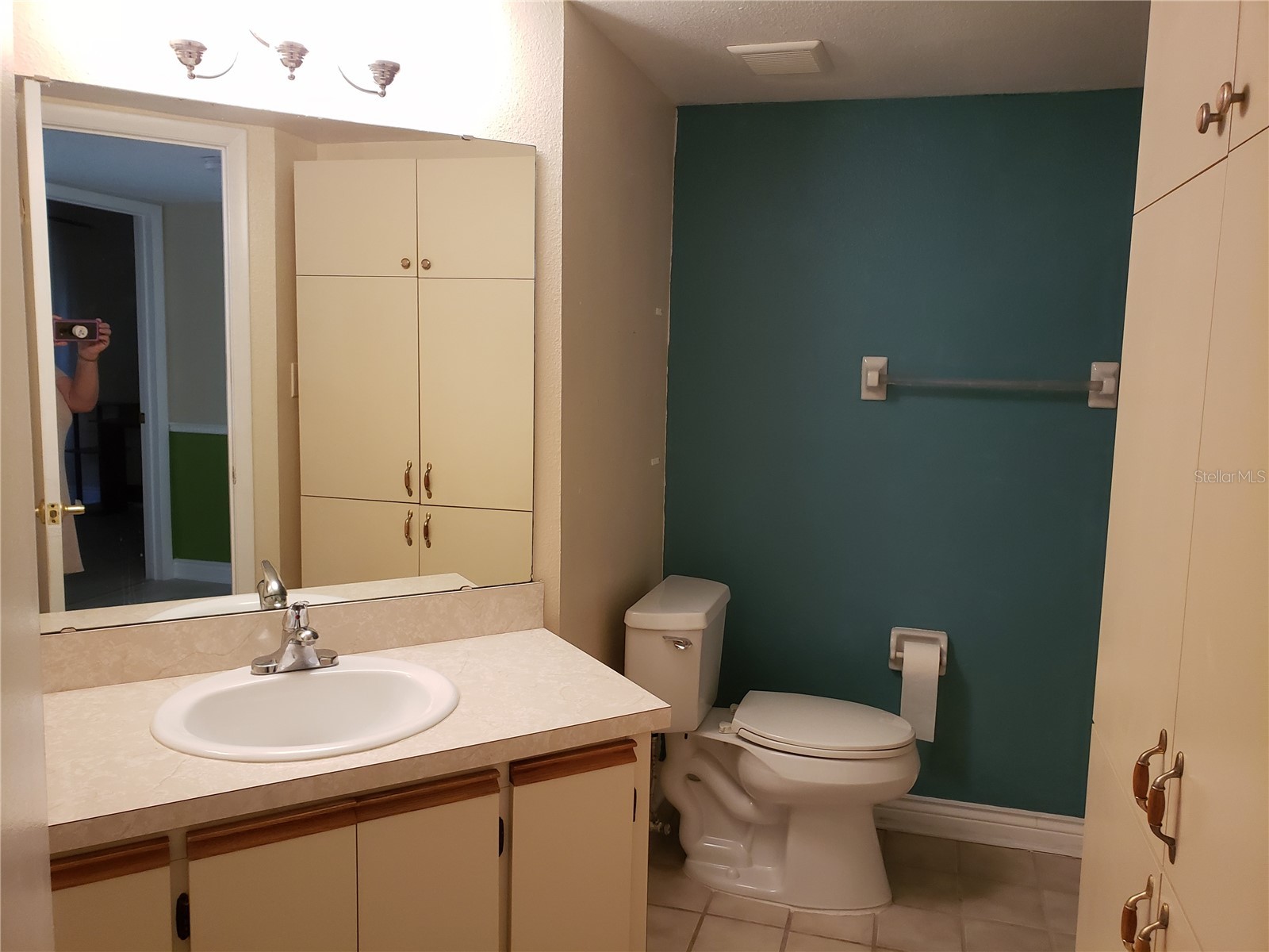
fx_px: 953
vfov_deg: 53.1
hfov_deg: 67.3
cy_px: 476
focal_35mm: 26
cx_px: 634
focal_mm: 4.3
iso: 320
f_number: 2.4
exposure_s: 1/60
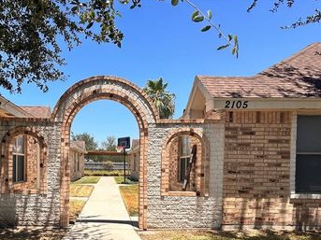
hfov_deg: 51.4
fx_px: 324
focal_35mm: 35
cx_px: 99
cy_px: 171
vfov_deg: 39.9
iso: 80
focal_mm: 6.86
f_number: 1.78
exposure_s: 1/3861
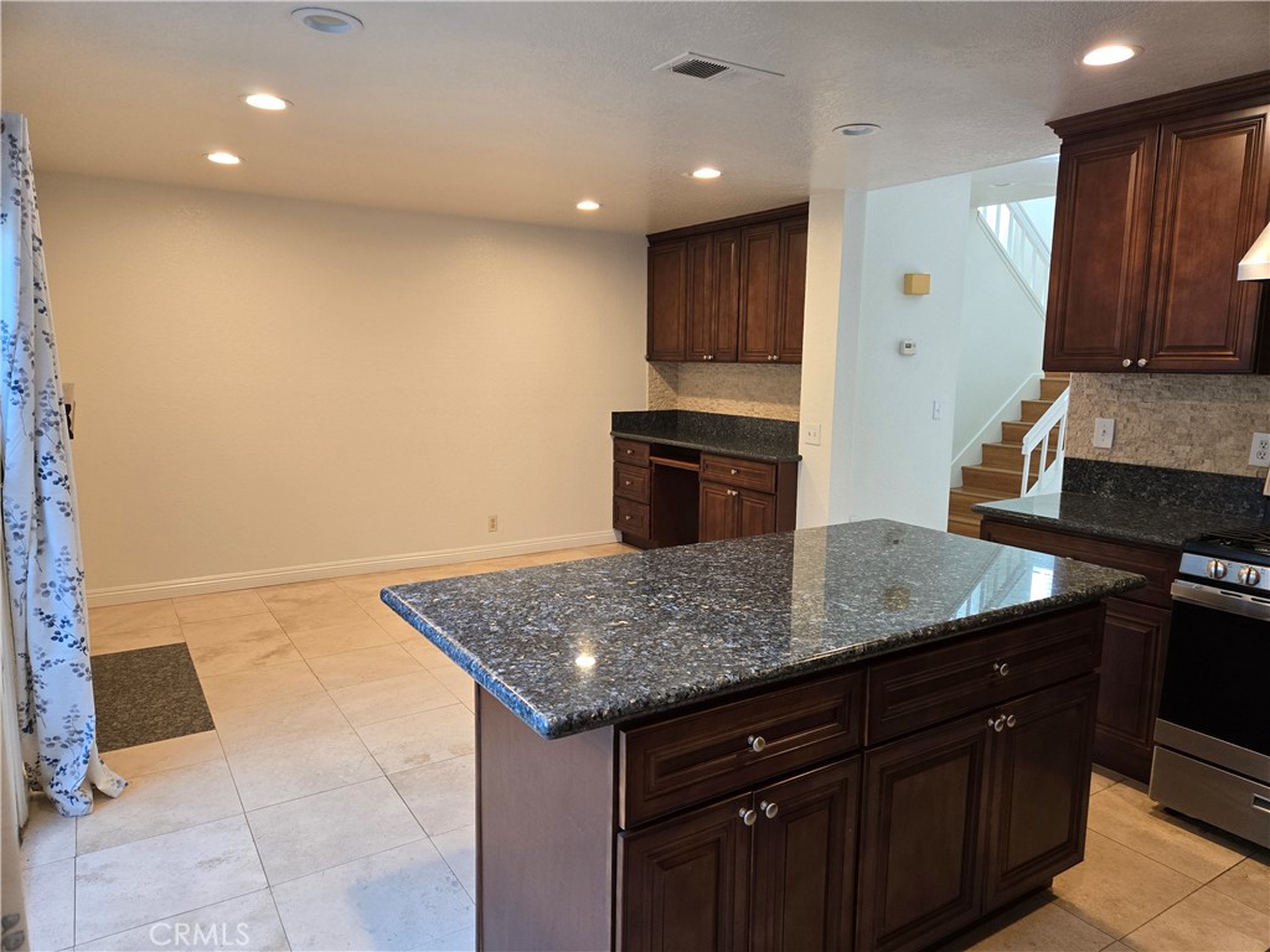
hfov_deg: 73.9
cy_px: 476
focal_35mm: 23
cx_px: 635
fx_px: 844
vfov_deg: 58.9
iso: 200
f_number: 1.8
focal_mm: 5.4
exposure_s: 1/120
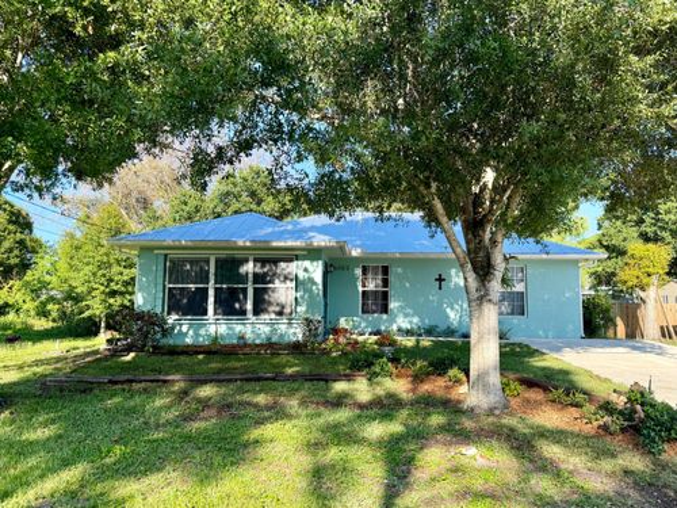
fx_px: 469
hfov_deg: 71.6
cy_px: 254
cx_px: 338
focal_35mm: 24
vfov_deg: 56.8
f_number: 1.78
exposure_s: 1/1522
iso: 100
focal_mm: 6.76
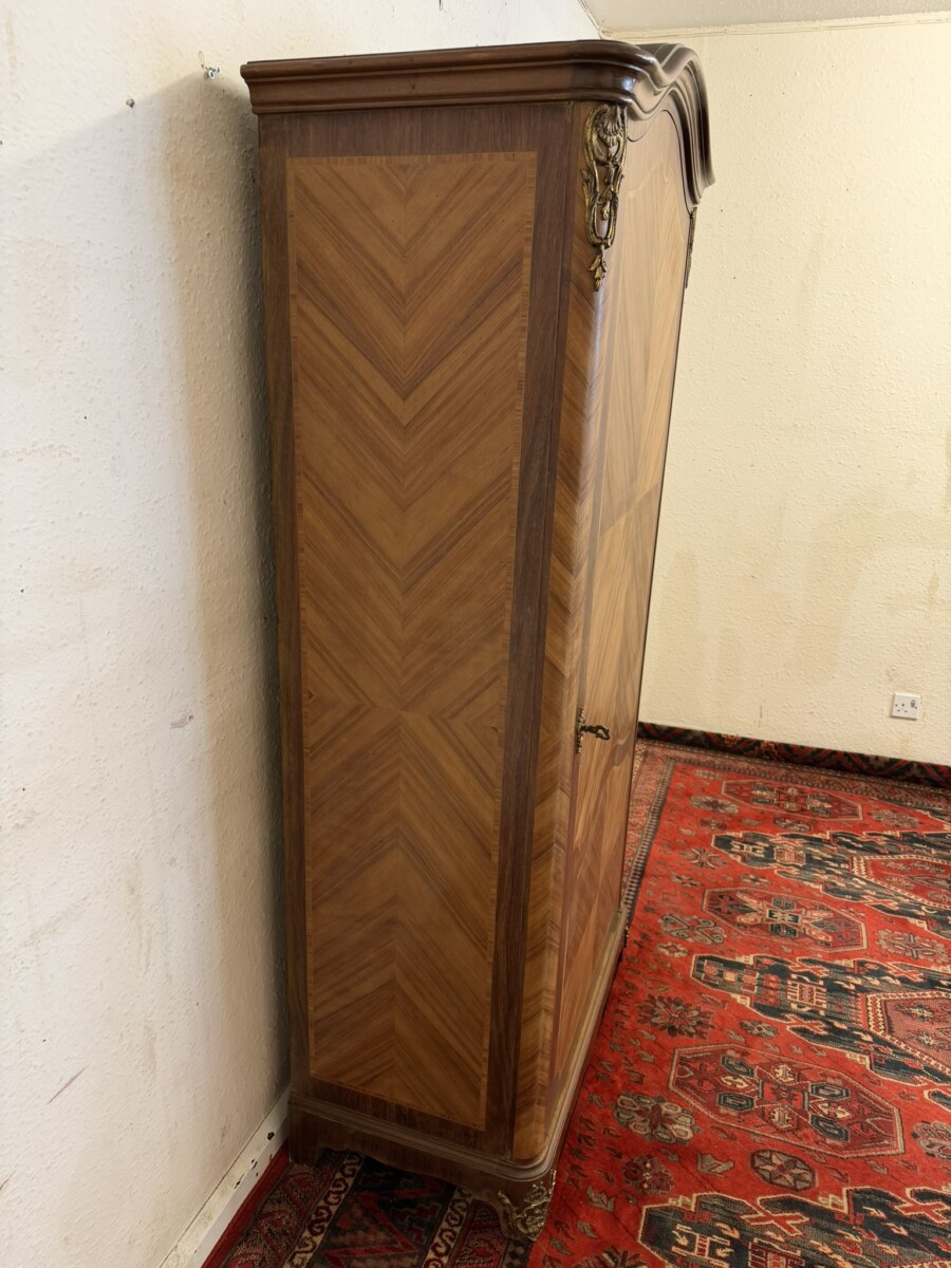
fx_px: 879
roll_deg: -2.2
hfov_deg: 56.8
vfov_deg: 71.6
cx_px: 476
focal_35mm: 24
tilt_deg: -18.6
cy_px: 634
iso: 125
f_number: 1.78
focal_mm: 6.76
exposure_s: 1/50
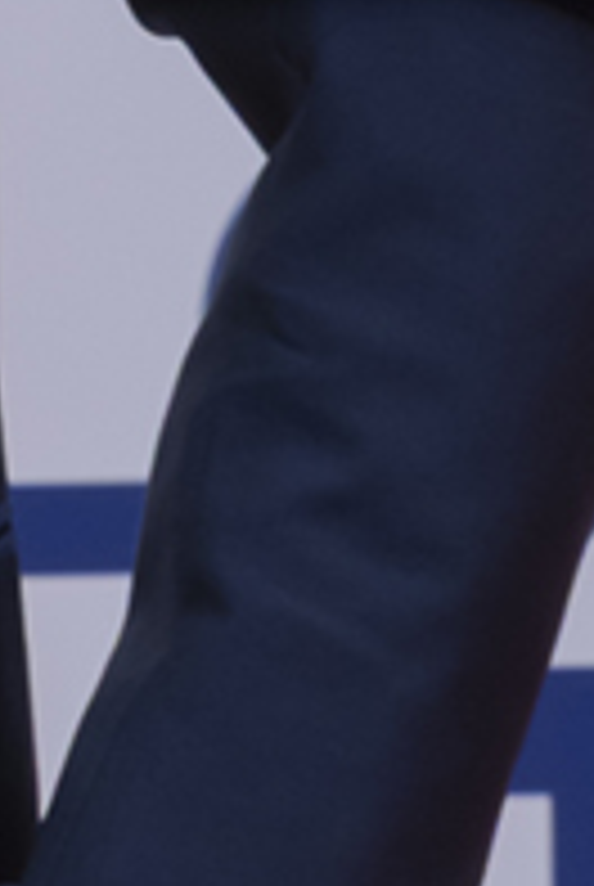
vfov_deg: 2.3
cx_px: -1071
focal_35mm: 912
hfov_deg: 1.5
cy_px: -292
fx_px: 22491
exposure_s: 1/160
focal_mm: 80
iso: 400
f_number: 9
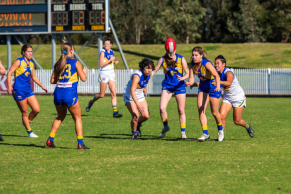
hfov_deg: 6.0
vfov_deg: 4.0
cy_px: 103
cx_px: 155
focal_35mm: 341
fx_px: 2758
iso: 800
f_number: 8
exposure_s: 1/2000
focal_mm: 320
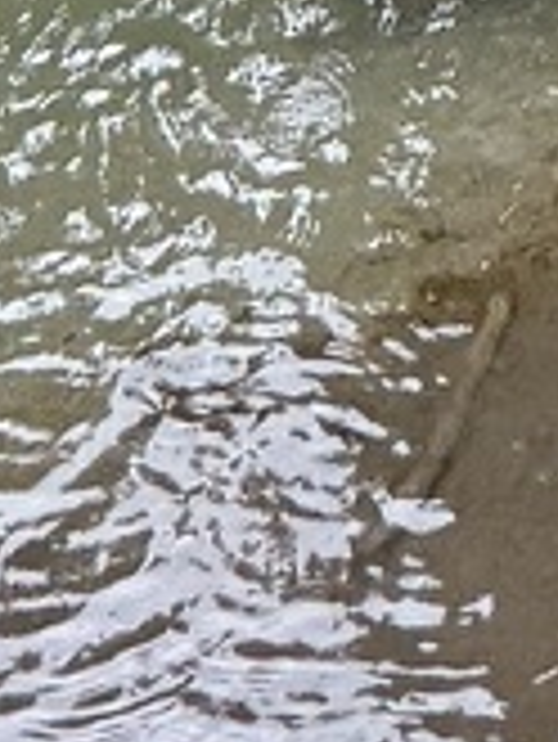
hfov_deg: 15.8
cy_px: -1075
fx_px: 1867
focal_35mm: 87
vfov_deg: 14.3
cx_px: 810
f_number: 2.2
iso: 50
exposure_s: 1/99
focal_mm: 2.22
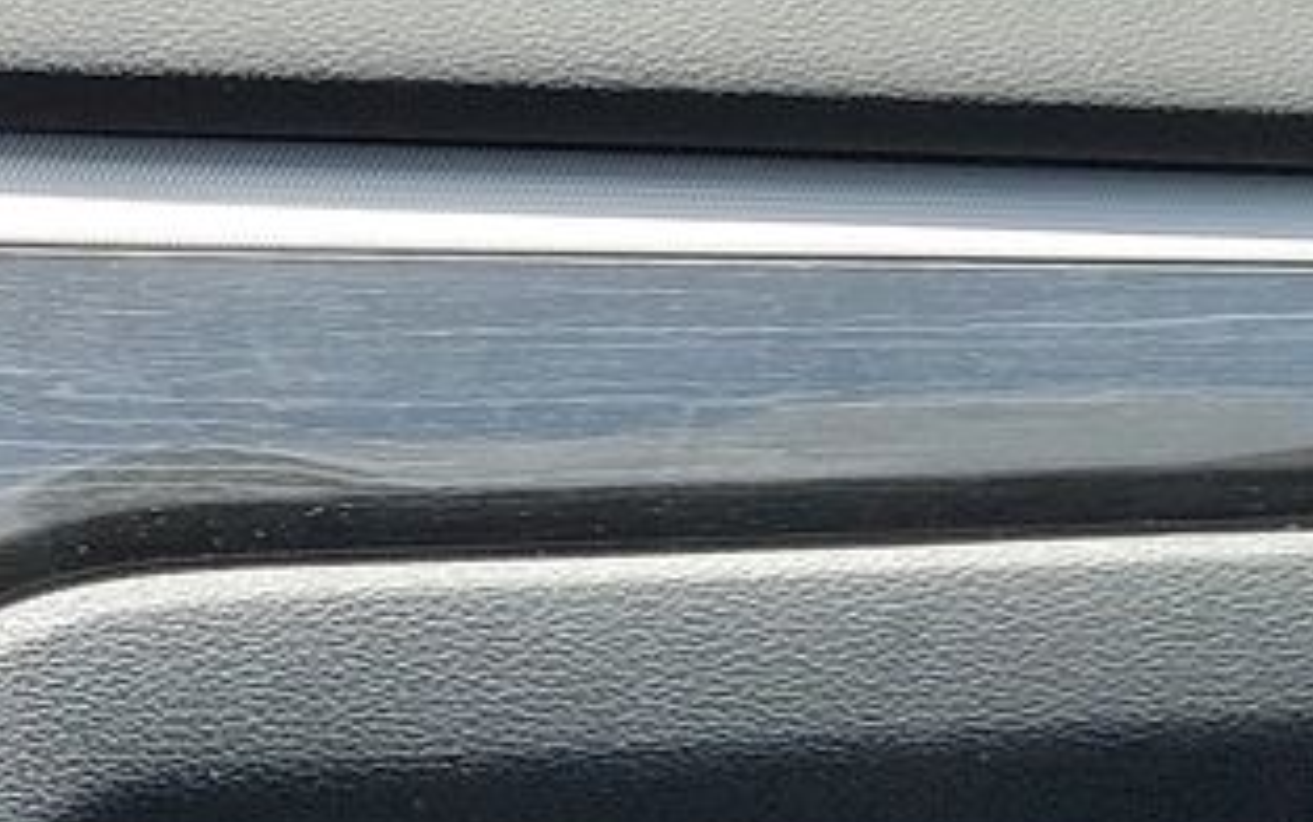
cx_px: -856
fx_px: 4654
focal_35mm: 130
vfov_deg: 10.1
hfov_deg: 14.6
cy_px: 516
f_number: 1.8
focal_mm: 6.7
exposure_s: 1/263
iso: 50
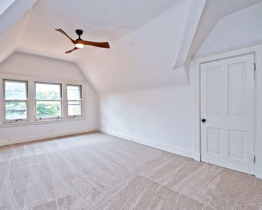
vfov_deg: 77.0
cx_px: 118
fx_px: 132
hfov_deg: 89.3
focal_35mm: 17
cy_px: 105
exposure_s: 1/125
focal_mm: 15
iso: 200
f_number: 5.6
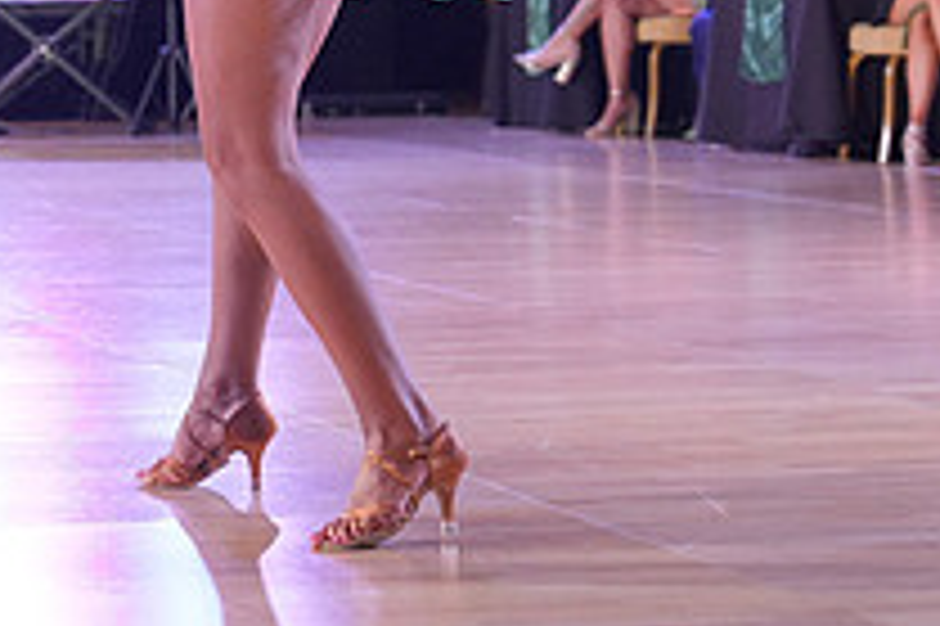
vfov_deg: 7.9
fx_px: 4487
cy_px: -191
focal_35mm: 172
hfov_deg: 11.8
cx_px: -54
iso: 3200
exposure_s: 1/500
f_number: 4
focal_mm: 62
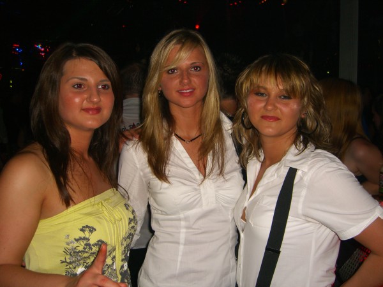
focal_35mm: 38
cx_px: 192
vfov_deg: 37.7
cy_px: 144
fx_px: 420
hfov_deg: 49.0
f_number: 2.8
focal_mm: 7.9
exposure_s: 1/60
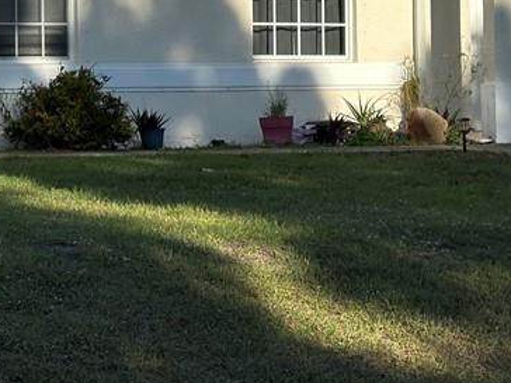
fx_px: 1993
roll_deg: +0.5
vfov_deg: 10.9
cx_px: -150
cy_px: 42
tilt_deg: +1.1
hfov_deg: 14.0
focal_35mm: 135
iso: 80
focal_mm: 6.86
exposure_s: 1/6211
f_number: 1.78
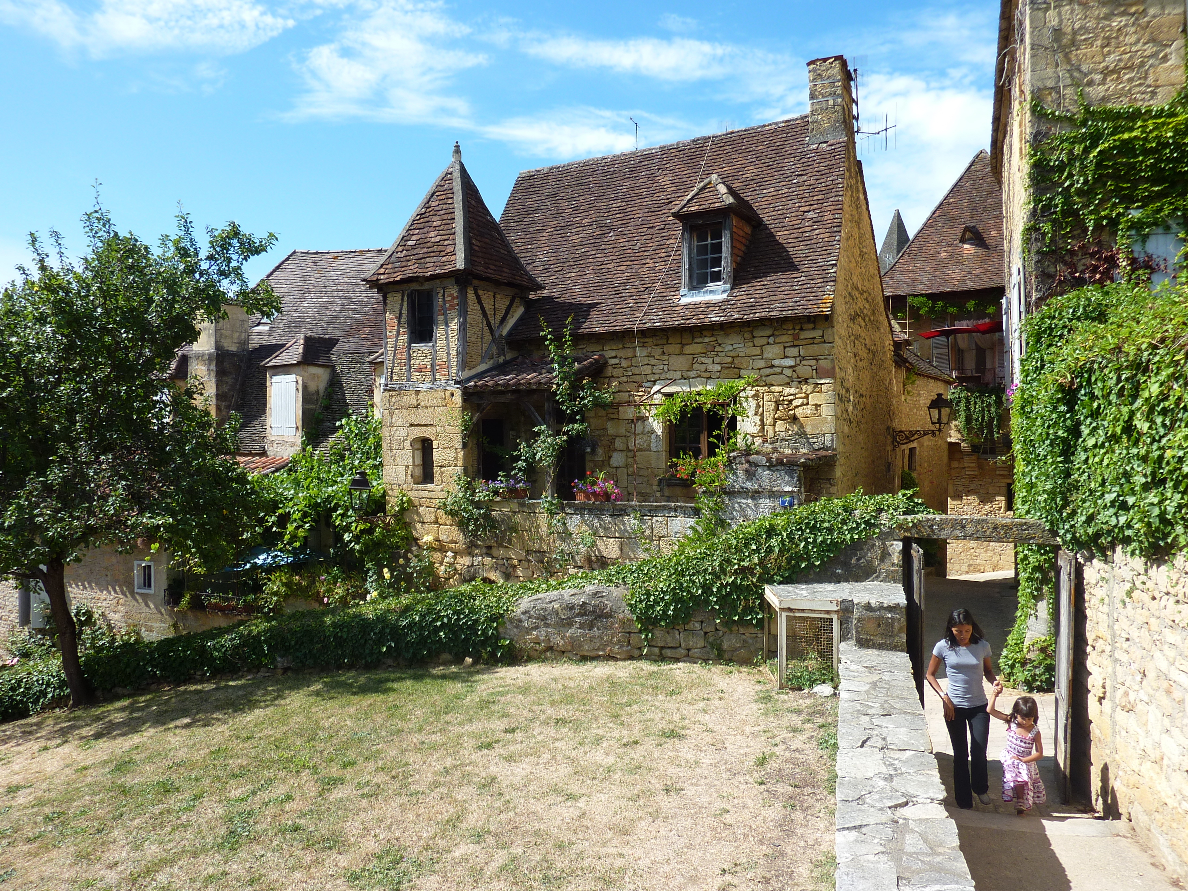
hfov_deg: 69.4
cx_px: 594
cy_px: 446
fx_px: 858
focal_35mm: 25
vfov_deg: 54.9
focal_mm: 4.1
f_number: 4
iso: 80
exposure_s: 1/400
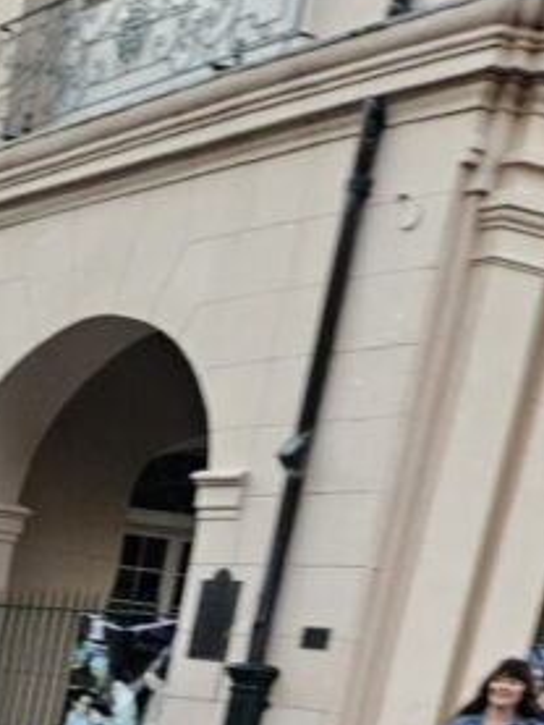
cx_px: -398
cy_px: 1173
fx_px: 1780
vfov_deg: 19.3
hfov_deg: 15.3
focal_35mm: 85
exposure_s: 1/120
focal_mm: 5.4
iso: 160
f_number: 1.8
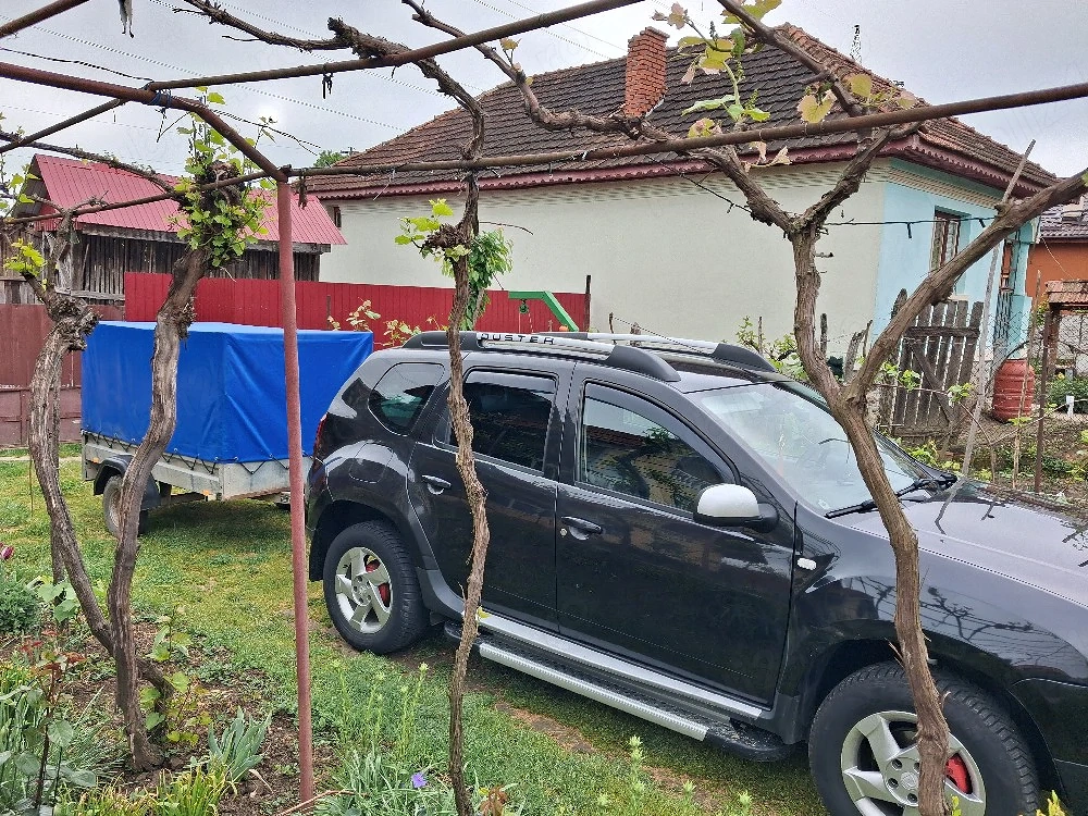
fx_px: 849
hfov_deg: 65.3
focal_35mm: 27
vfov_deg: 51.4
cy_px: 408
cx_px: 544
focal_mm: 4
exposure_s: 1/286
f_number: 1.8
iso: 25
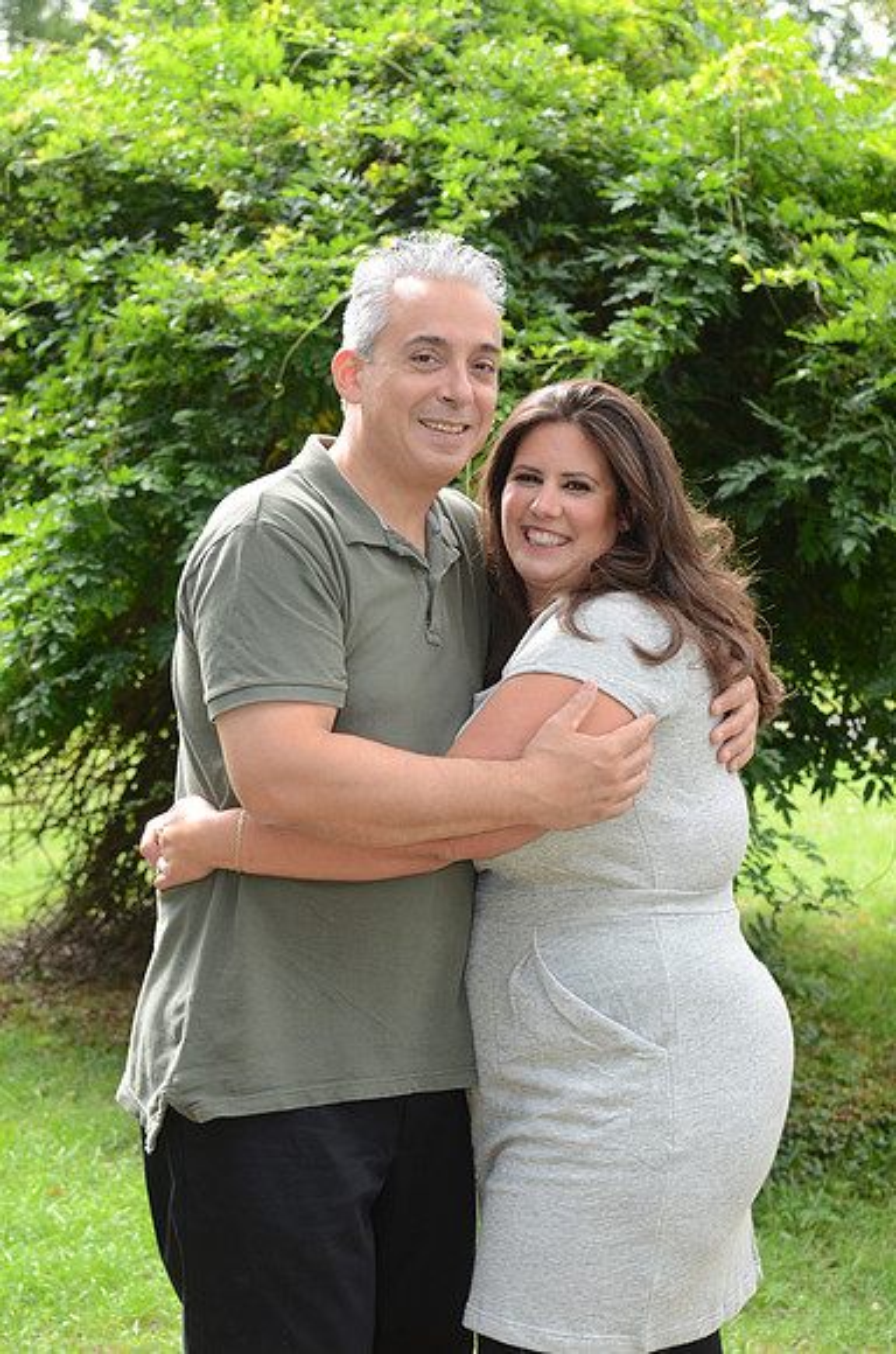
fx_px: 3095
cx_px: 448
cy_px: 677
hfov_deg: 16.5
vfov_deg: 24.7
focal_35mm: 82
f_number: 6.3
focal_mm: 55
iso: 500
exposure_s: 1/200
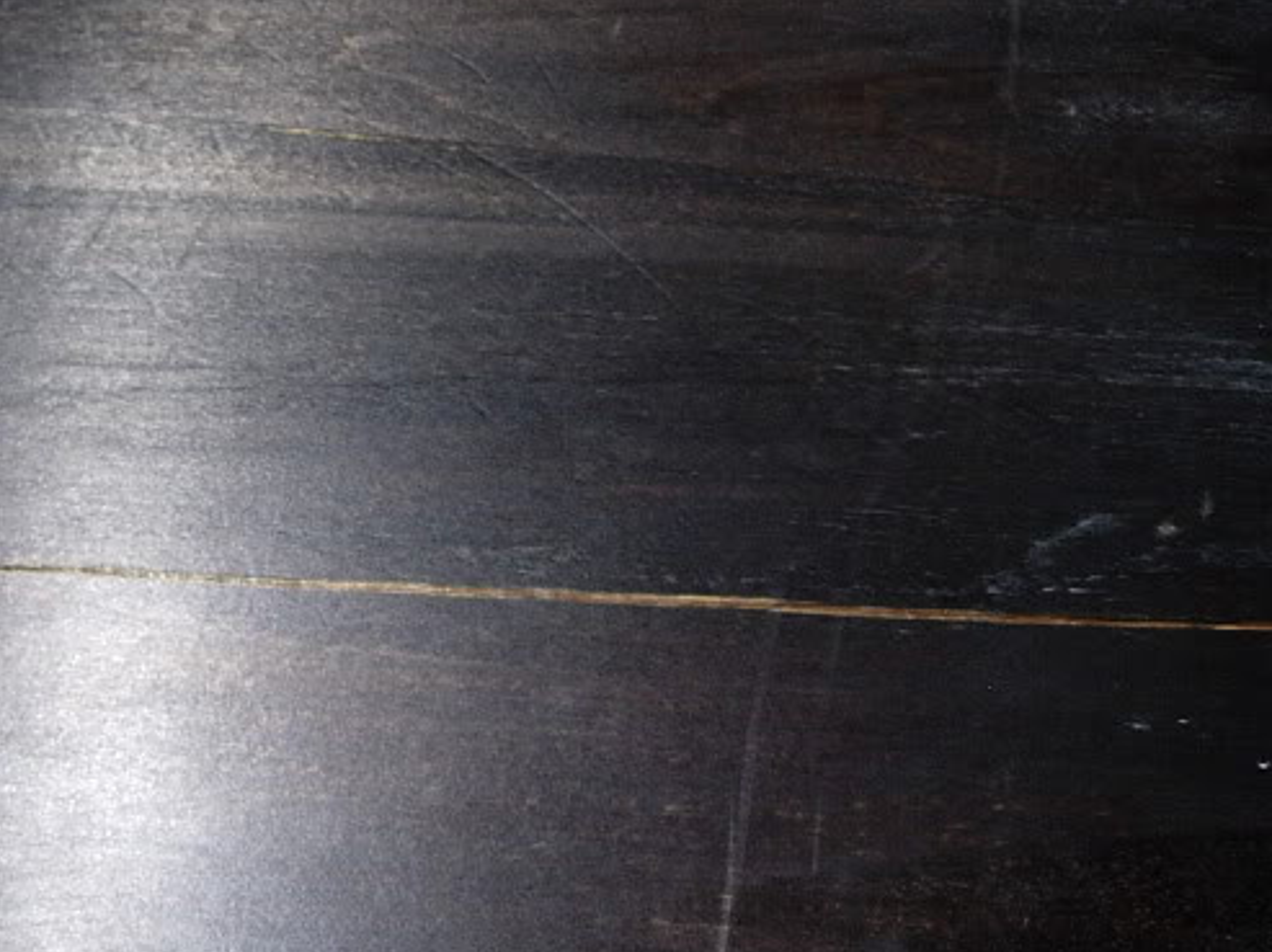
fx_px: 2901
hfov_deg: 24.2
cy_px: 382
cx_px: 204
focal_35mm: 79
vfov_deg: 18.6
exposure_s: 1/64
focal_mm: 7.8
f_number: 2.8
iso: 79
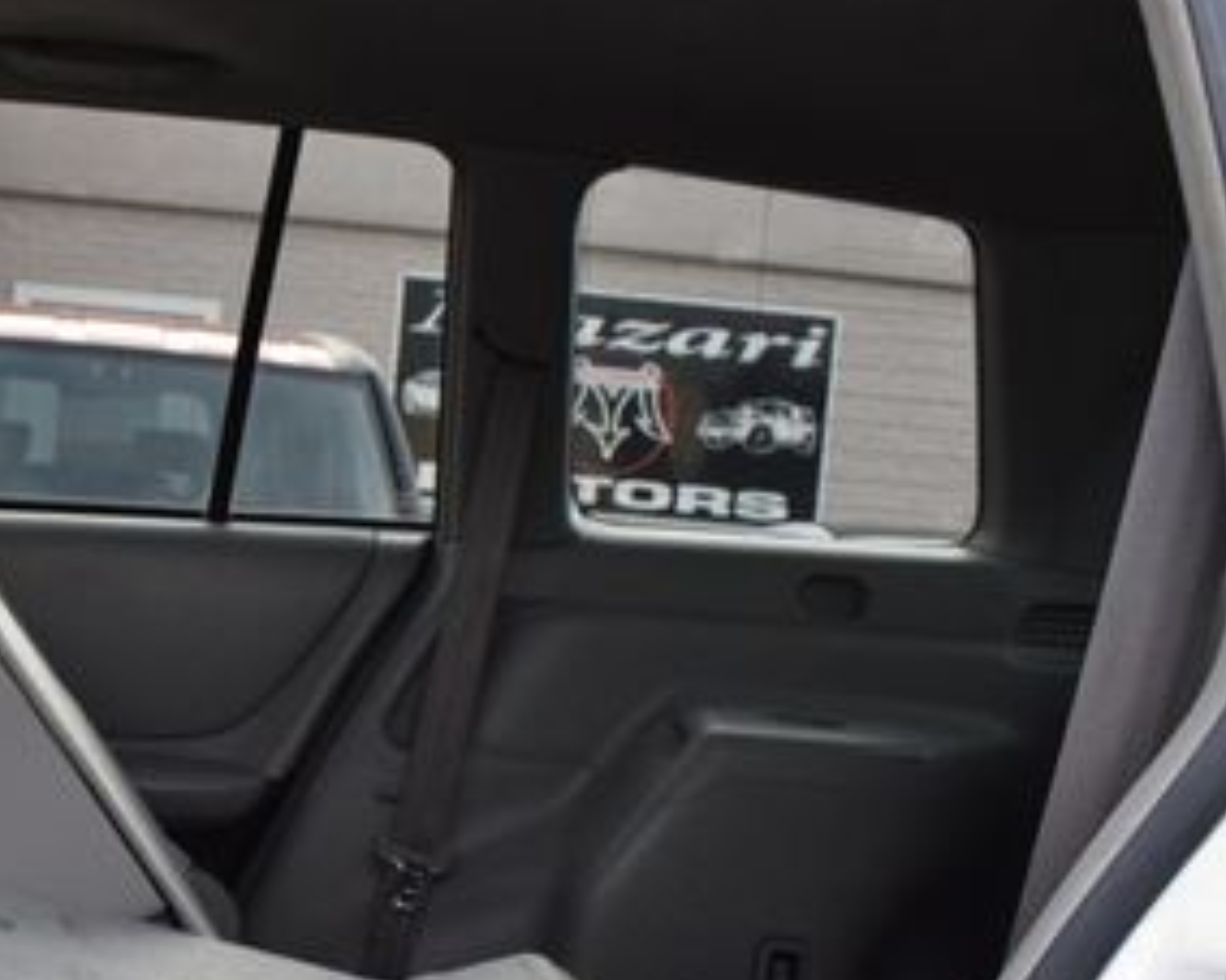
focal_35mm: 57
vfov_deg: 26.3
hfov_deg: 31.0
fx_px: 2068
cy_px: 751
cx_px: 52
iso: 400
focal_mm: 18
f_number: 8
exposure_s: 1/50
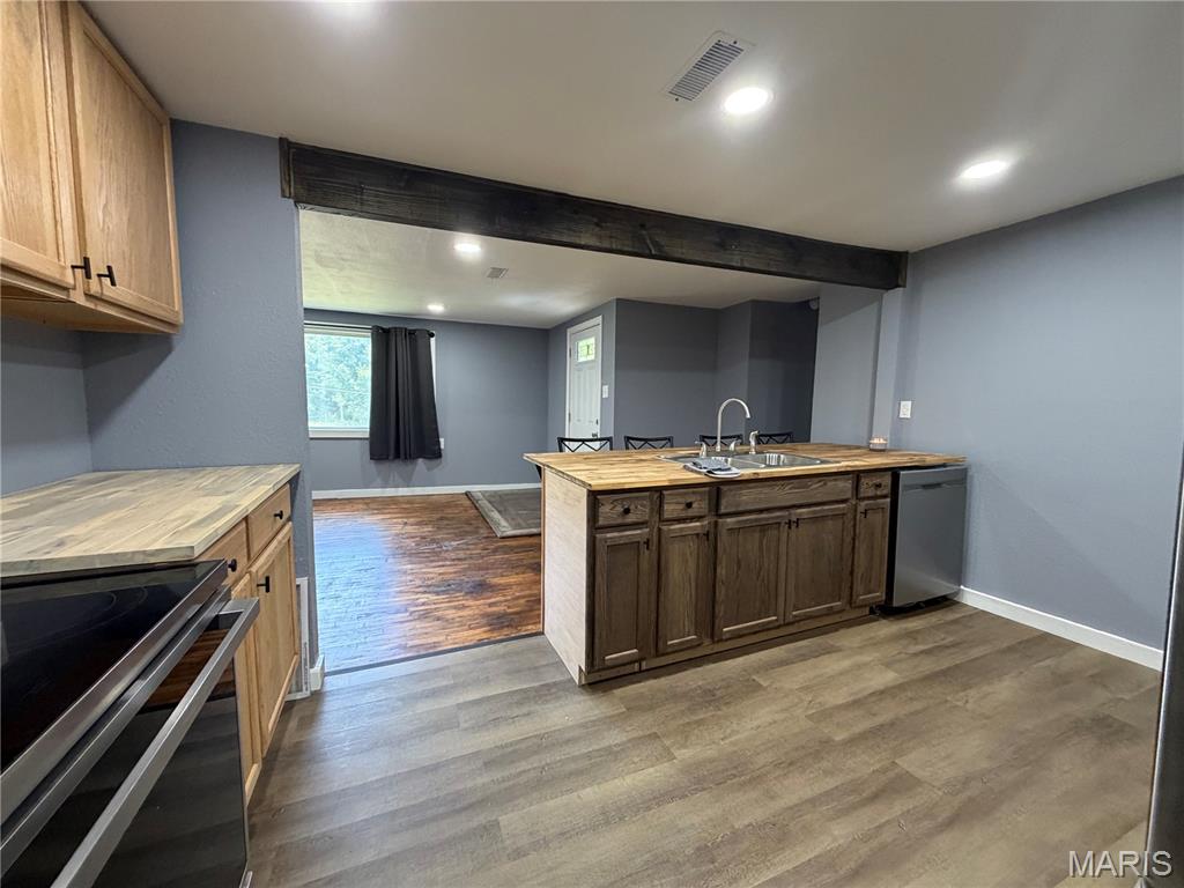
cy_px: 444
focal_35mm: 14
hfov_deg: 102.1
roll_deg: -0.8
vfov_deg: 85.7
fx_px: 479
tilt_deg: -6.1
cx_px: 592
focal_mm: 2.22
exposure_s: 1/60
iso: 400
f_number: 2.2
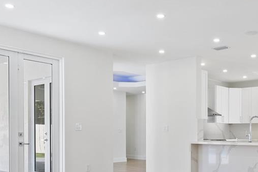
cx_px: 171
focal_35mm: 44
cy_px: 141
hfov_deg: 43.9
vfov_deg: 29.7
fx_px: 315
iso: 200
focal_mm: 14
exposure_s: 1/6
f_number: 8
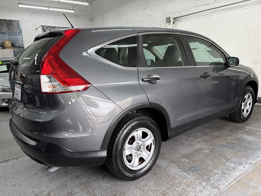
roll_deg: +2.6
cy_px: 98
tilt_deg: -13.4
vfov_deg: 53.1
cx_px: 130
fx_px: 196
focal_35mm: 26
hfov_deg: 67.3
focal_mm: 5.96
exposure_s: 1/120
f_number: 1.6
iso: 100
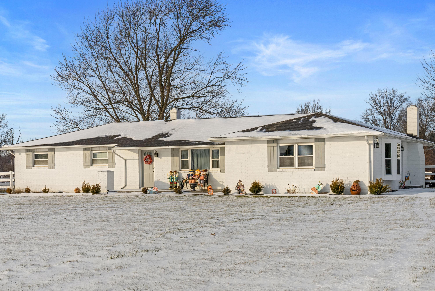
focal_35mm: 55
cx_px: 218
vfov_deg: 24.6
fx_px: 665
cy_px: 146
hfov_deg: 36.2
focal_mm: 55
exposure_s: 1/1000
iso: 640
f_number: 10
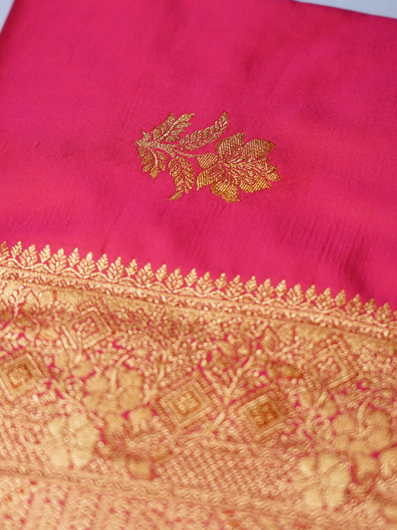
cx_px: 179
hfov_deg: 10.4
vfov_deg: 13.8
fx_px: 2186
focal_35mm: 143
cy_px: 175
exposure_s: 1/640
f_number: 4
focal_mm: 105
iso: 2000
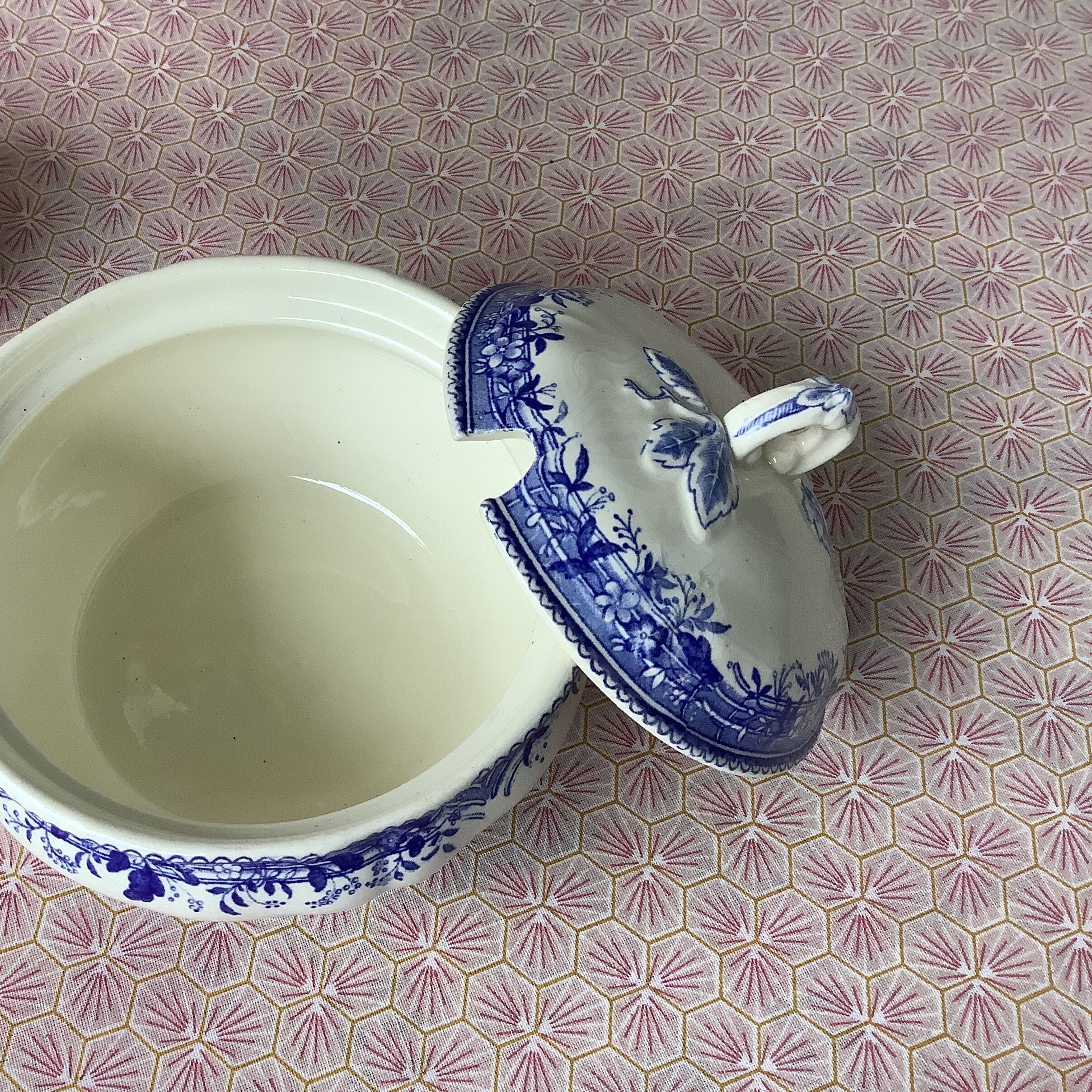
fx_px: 1321
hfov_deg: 44.5
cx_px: 391
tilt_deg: -58.0
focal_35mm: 37
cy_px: 542
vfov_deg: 44.9
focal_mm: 3.3
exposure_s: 1/120
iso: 100
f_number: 2.4
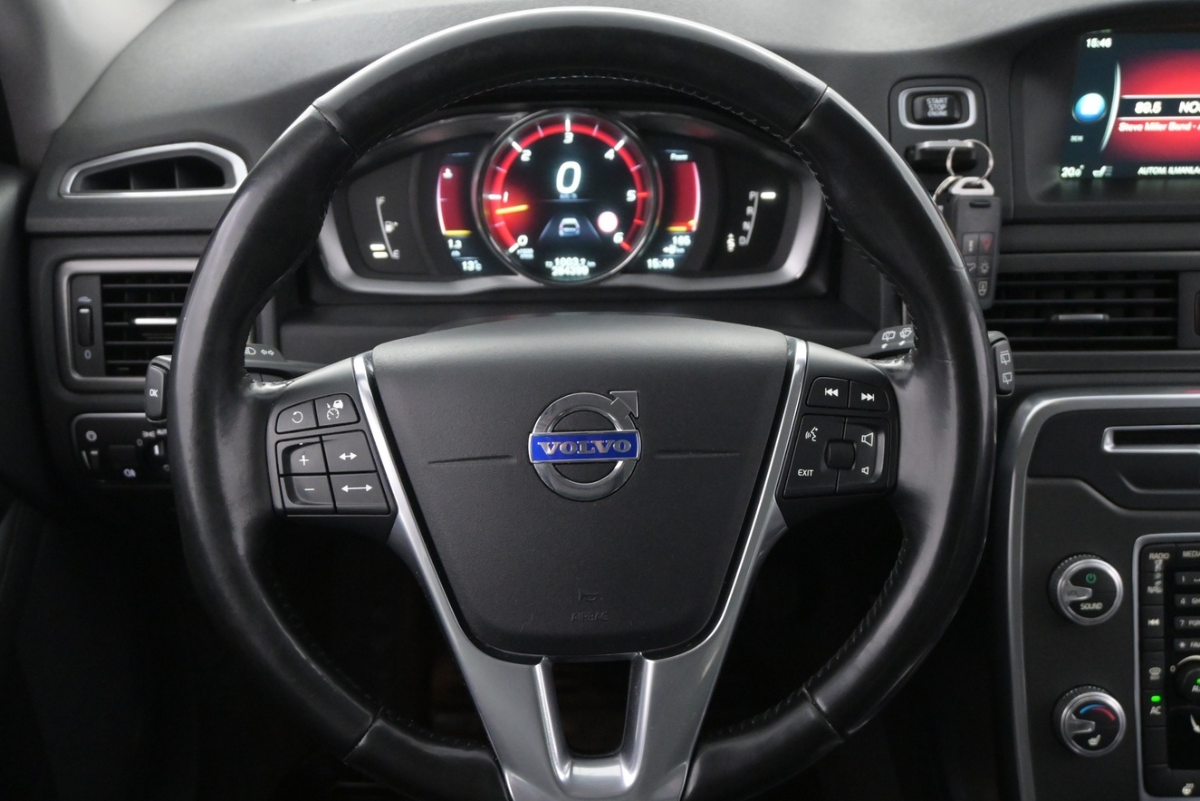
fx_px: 1497
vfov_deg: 29.9
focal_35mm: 45
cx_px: 584
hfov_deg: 43.7
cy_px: 434
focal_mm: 24.5
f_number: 4.2
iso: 3600
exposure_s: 1/40
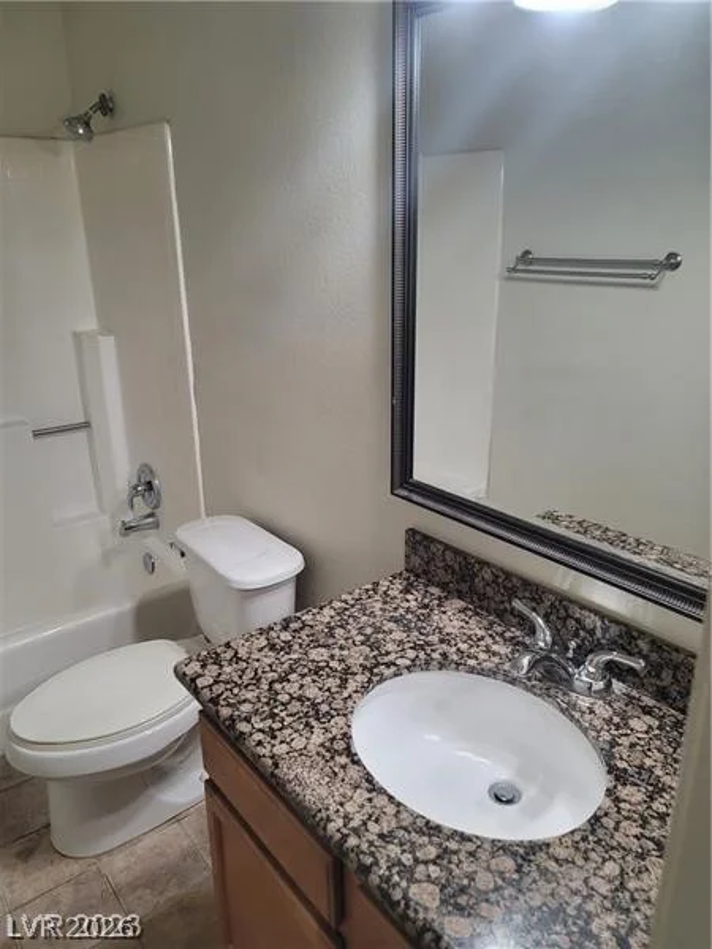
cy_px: 474
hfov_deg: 54.9
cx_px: 356
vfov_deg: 69.4
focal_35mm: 25
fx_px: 686
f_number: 1.8
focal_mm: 7
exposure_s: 1/120
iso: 200
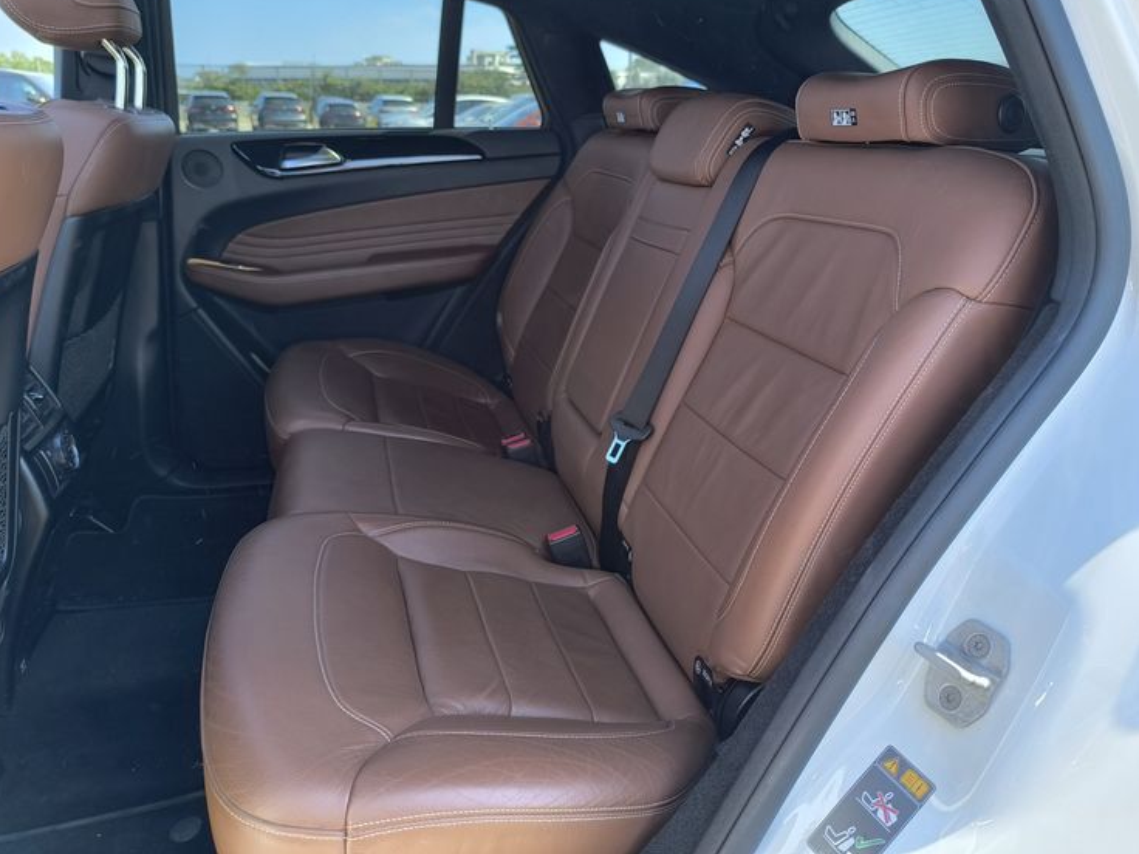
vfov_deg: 54.8
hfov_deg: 69.3
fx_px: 823
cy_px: 391
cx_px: 600
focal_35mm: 25
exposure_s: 1/117
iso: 50
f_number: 1.65
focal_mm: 6.14
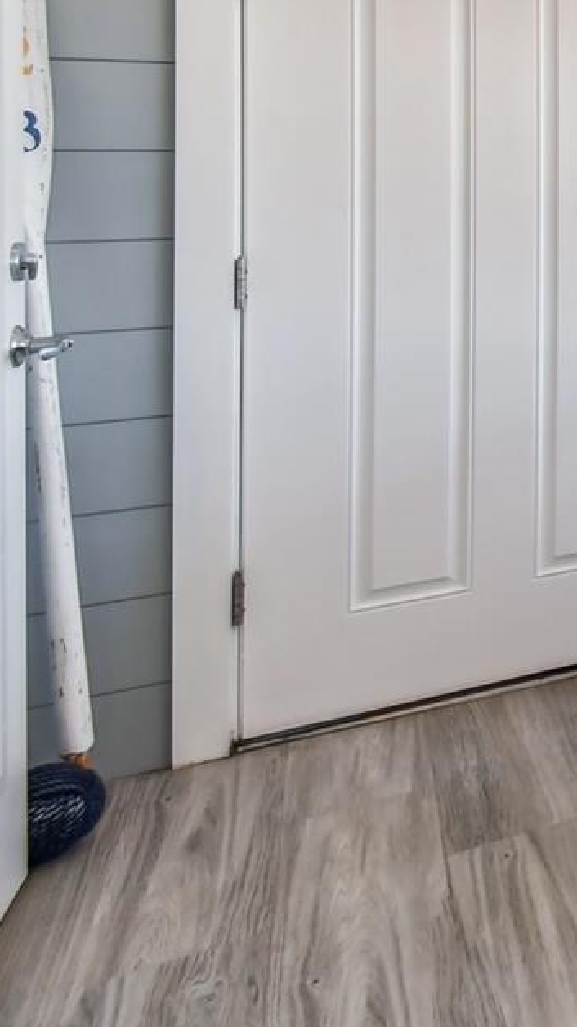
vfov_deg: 46.9
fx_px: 1089
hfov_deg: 17.4
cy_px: 164
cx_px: 1237
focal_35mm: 40
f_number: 7.1
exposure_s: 1/160
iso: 100
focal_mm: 10
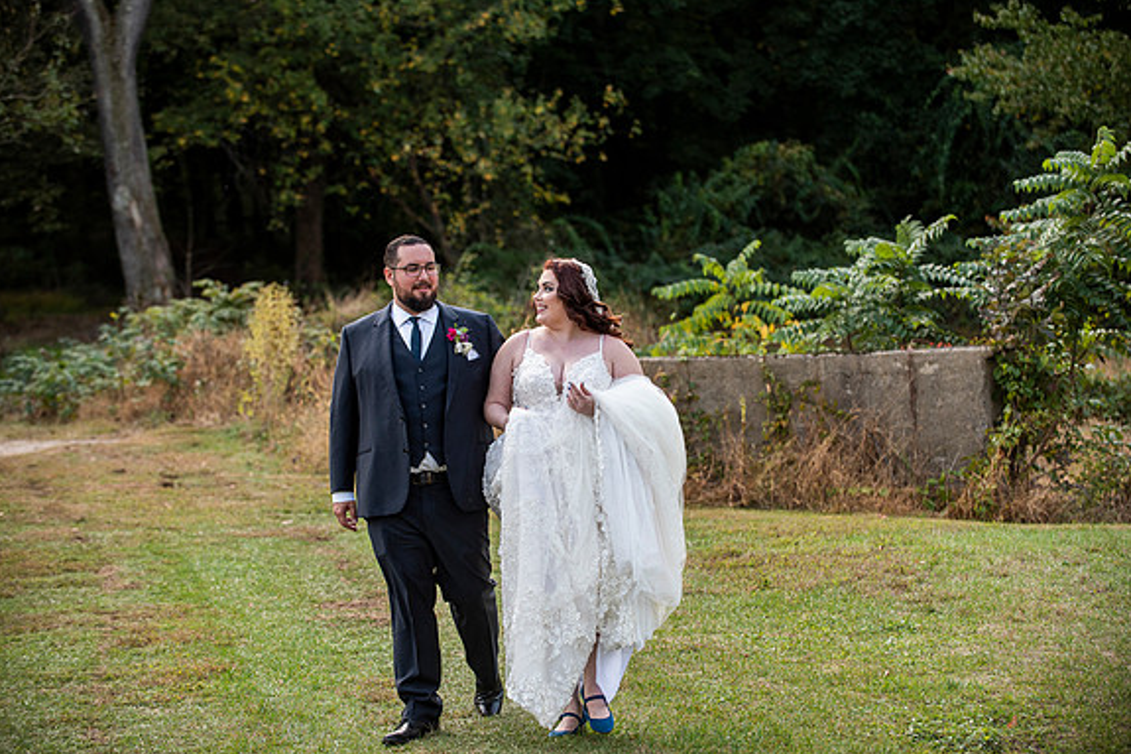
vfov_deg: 13.3
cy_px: 377
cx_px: 565
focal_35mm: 103
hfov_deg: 19.8
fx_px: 3235
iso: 320
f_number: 3.5
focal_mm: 102
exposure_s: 1/1250
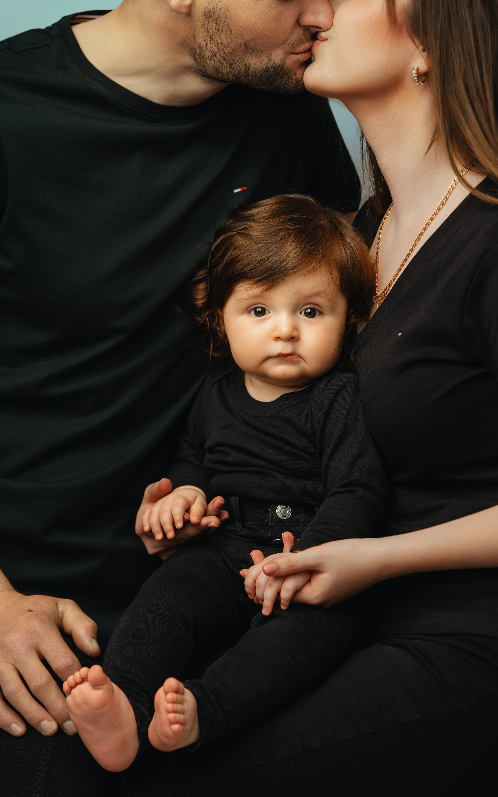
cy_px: 400
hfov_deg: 11.2
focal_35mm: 117
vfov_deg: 17.8
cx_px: 251
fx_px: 2541
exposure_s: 1/125
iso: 100
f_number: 4
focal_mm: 107
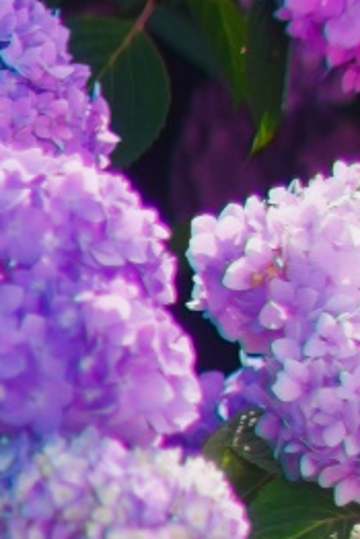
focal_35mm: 680
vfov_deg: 3.0
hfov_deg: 2.0
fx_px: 10186
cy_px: 849
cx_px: 1271
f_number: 1.3
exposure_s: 1/8000
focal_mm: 85
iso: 100
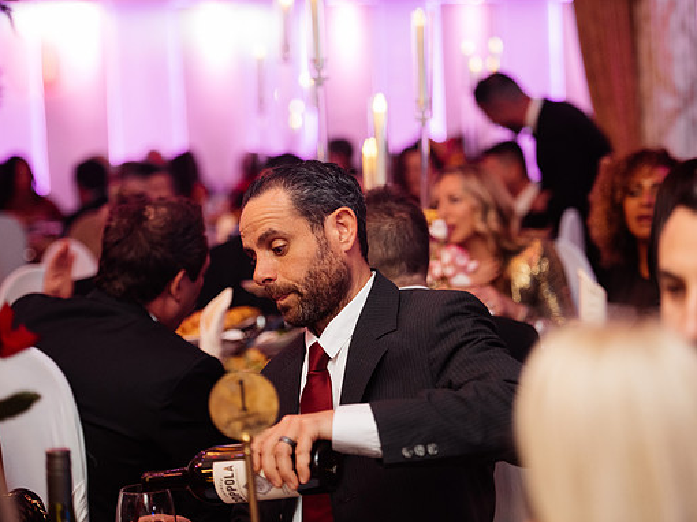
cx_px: 394
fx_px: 2093
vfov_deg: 14.2
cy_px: 263
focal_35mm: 104
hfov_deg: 18.9
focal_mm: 95
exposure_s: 1/200
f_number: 2.8
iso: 2500
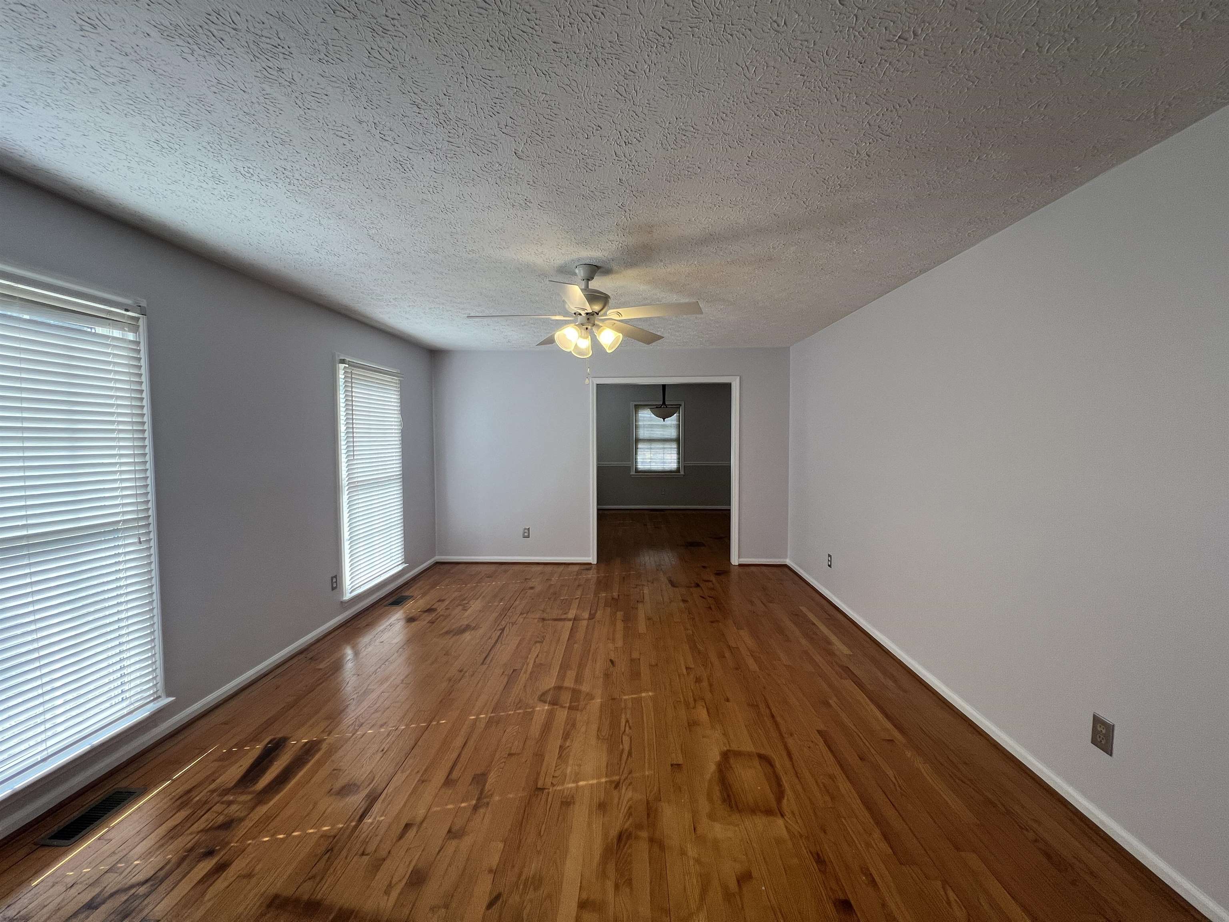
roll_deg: +0.6
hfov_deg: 106.2
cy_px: 461
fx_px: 462
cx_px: 614
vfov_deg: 89.9
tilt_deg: -3.2
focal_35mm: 13
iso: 80
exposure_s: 1/120
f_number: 1.8
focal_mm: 1.57
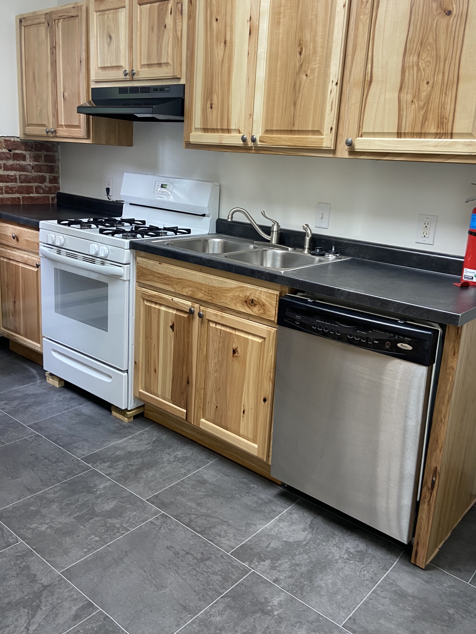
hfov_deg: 46.8
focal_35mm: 30
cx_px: 243
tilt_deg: -12.8
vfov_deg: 59.9
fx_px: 550
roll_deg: -3.1
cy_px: 292
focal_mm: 4.25
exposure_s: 1/41
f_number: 1.8
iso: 80
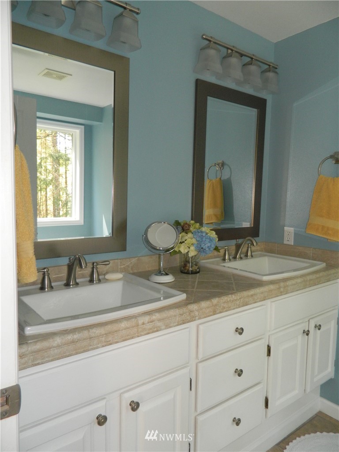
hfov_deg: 54.9
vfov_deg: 69.4
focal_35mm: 25
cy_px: 226
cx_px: 170
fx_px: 326
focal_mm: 4.5
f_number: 3.1
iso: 200
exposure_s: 1/30
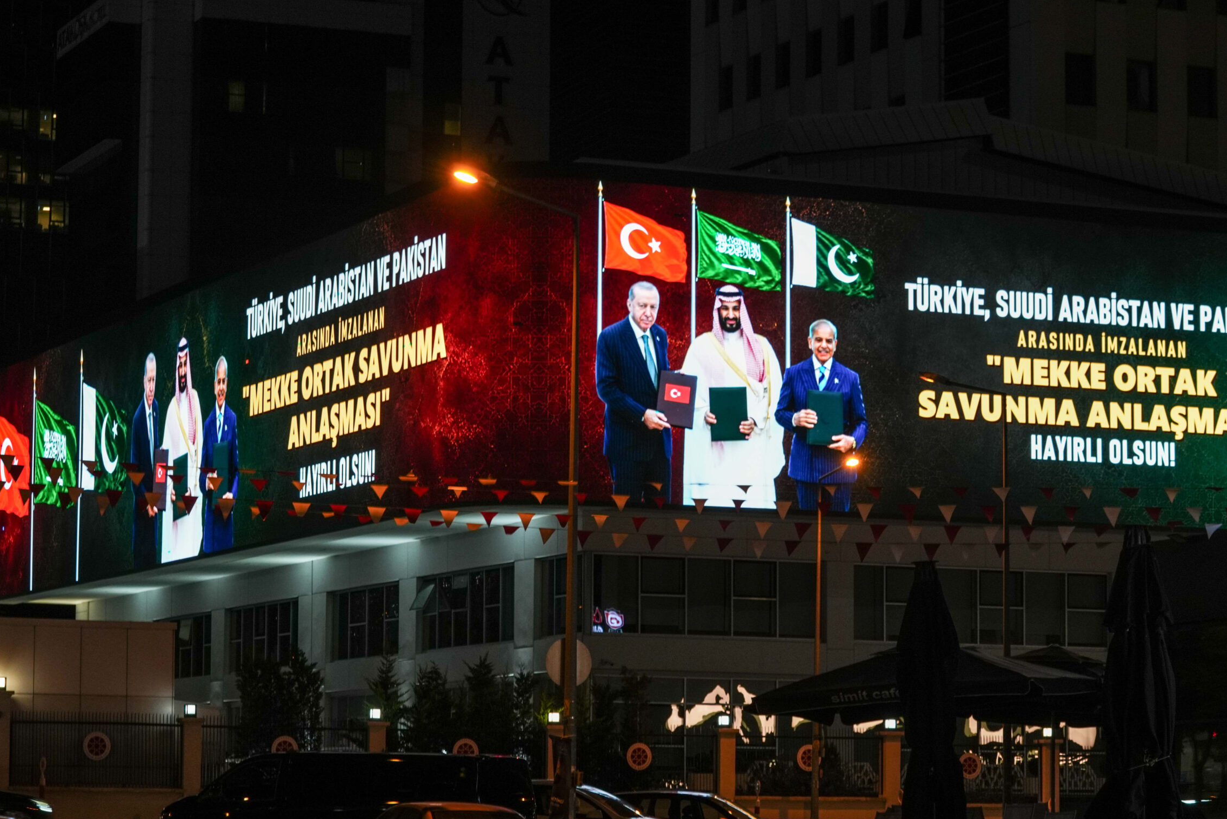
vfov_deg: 12.9
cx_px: 611
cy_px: 404
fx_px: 3613
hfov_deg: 19.3
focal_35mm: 106
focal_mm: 94
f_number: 7.1
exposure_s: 1/30
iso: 800
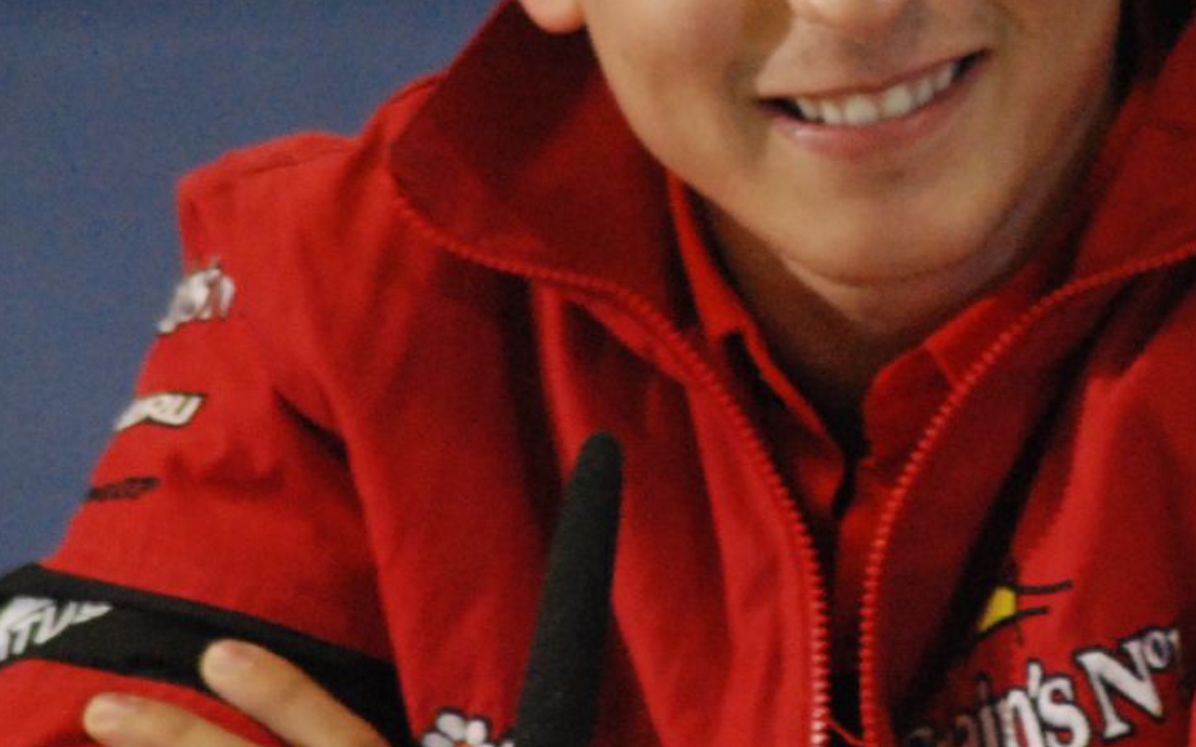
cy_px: 197
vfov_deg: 1.3
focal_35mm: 1042
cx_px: 921
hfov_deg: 2.0
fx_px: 33959
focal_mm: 240
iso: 1600
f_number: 5
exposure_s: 1/60
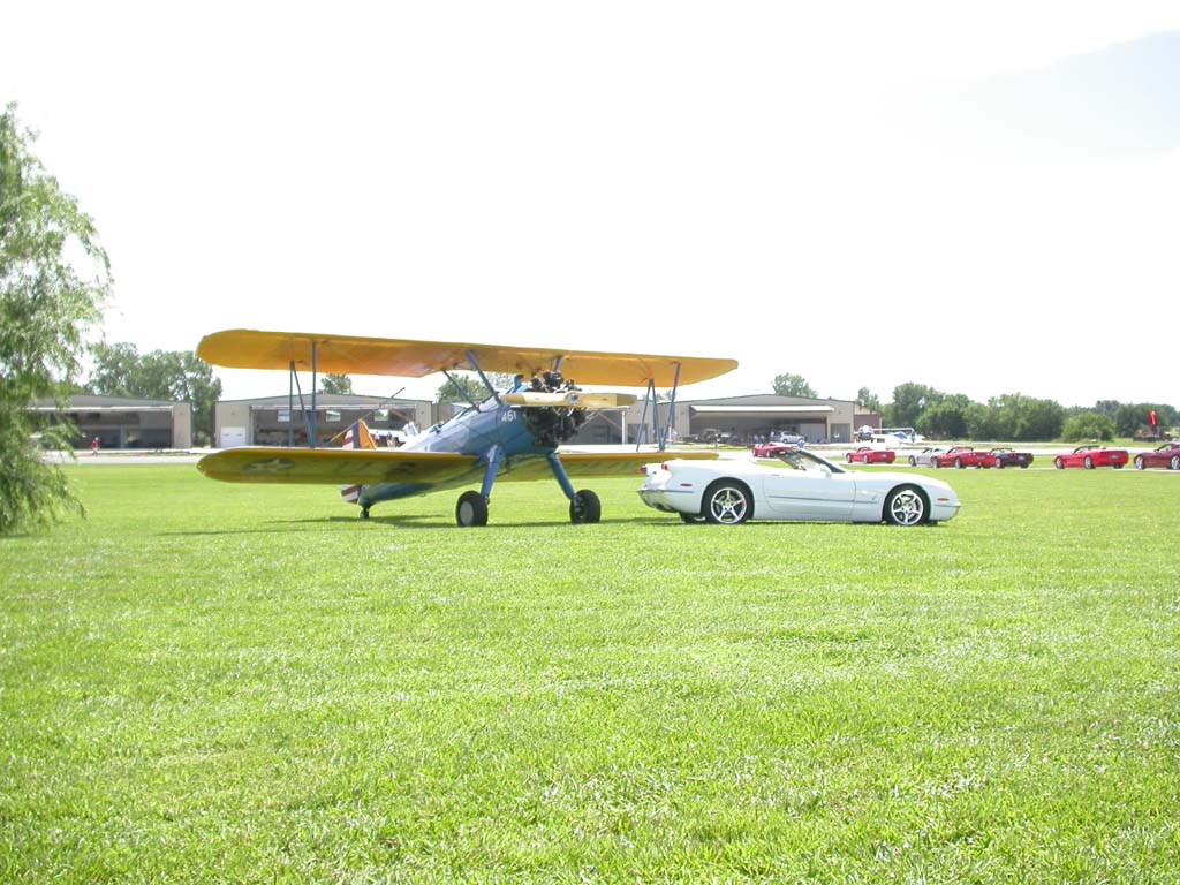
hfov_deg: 49.0
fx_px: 1295
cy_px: 442
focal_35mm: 38
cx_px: 590
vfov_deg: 37.7
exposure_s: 1/1000
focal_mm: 7.85
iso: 100
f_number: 2.6
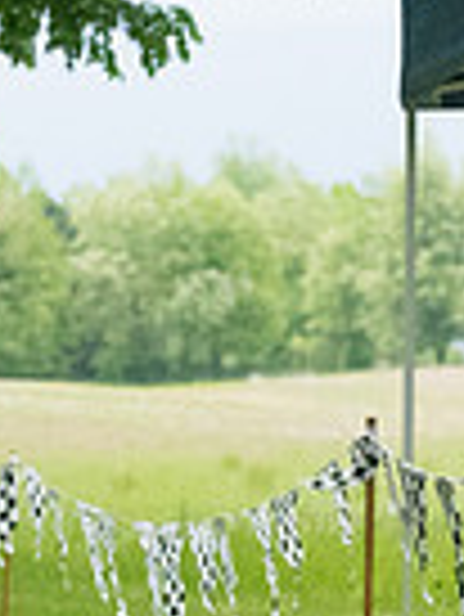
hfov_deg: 3.8
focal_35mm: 389
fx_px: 6942
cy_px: 346
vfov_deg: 5.1
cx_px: -187
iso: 6400
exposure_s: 1/1250
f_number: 5.6
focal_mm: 82
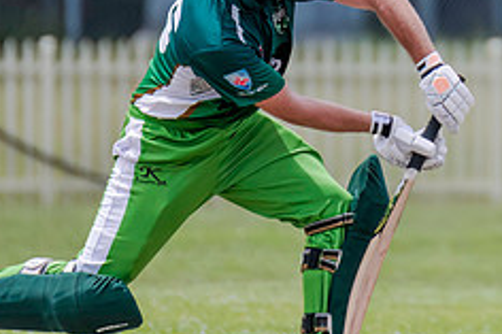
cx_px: 374
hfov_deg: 1.3
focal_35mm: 1599
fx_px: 22281
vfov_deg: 0.9
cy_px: 82
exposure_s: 1/2500
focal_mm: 600
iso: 800
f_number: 5.6
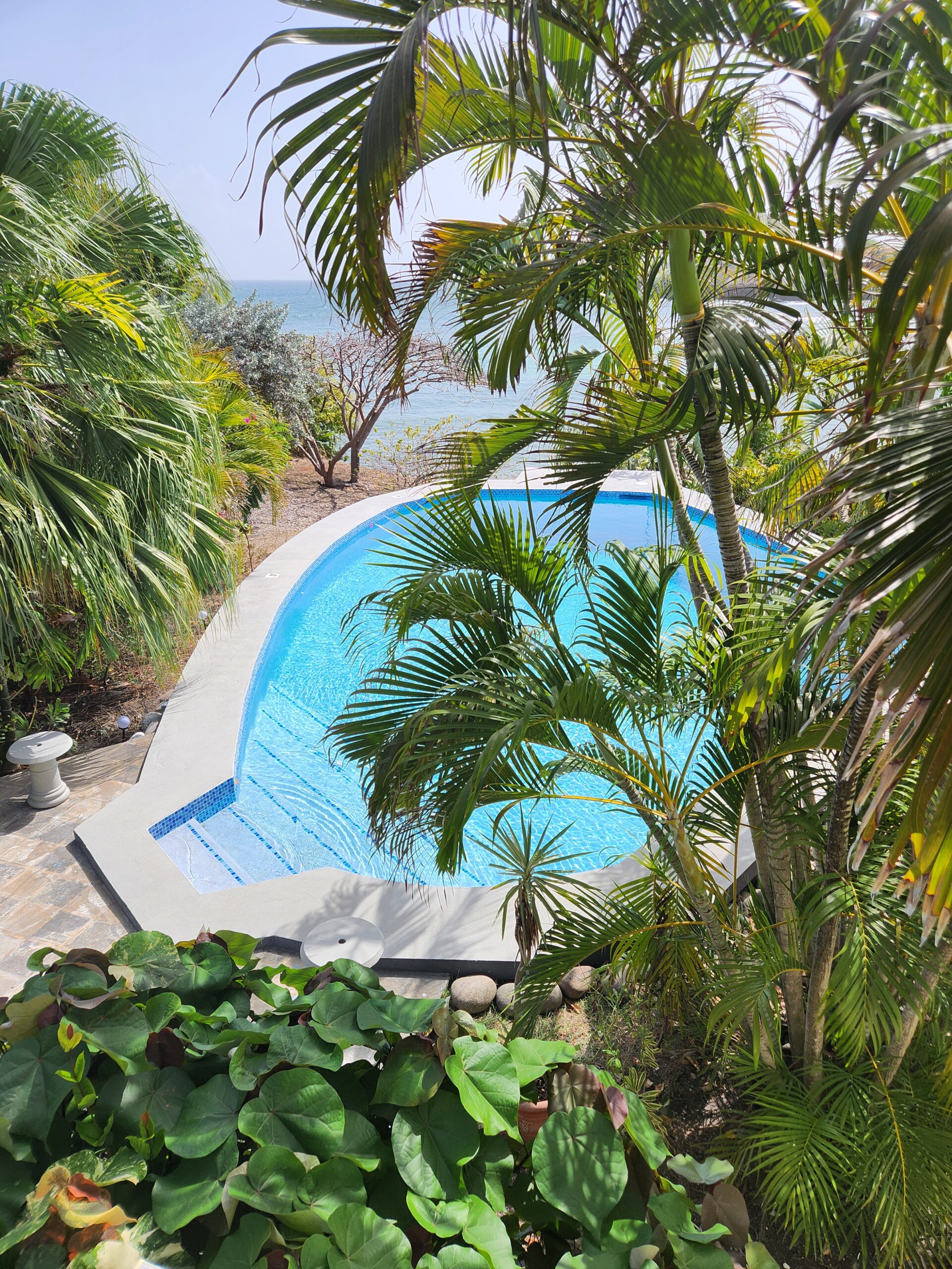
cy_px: 634
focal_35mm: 23
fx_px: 843
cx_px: 476
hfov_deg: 58.9
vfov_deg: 73.9
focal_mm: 5.4
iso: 20
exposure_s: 1/1276
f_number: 1.8
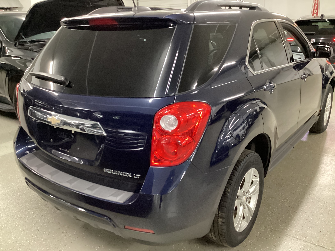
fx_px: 300
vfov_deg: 45.4
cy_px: 126
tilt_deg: -21.4
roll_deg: +0.9
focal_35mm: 31
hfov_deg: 58.4
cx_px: 168
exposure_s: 1/30
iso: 640
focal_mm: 3.3
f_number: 2.4
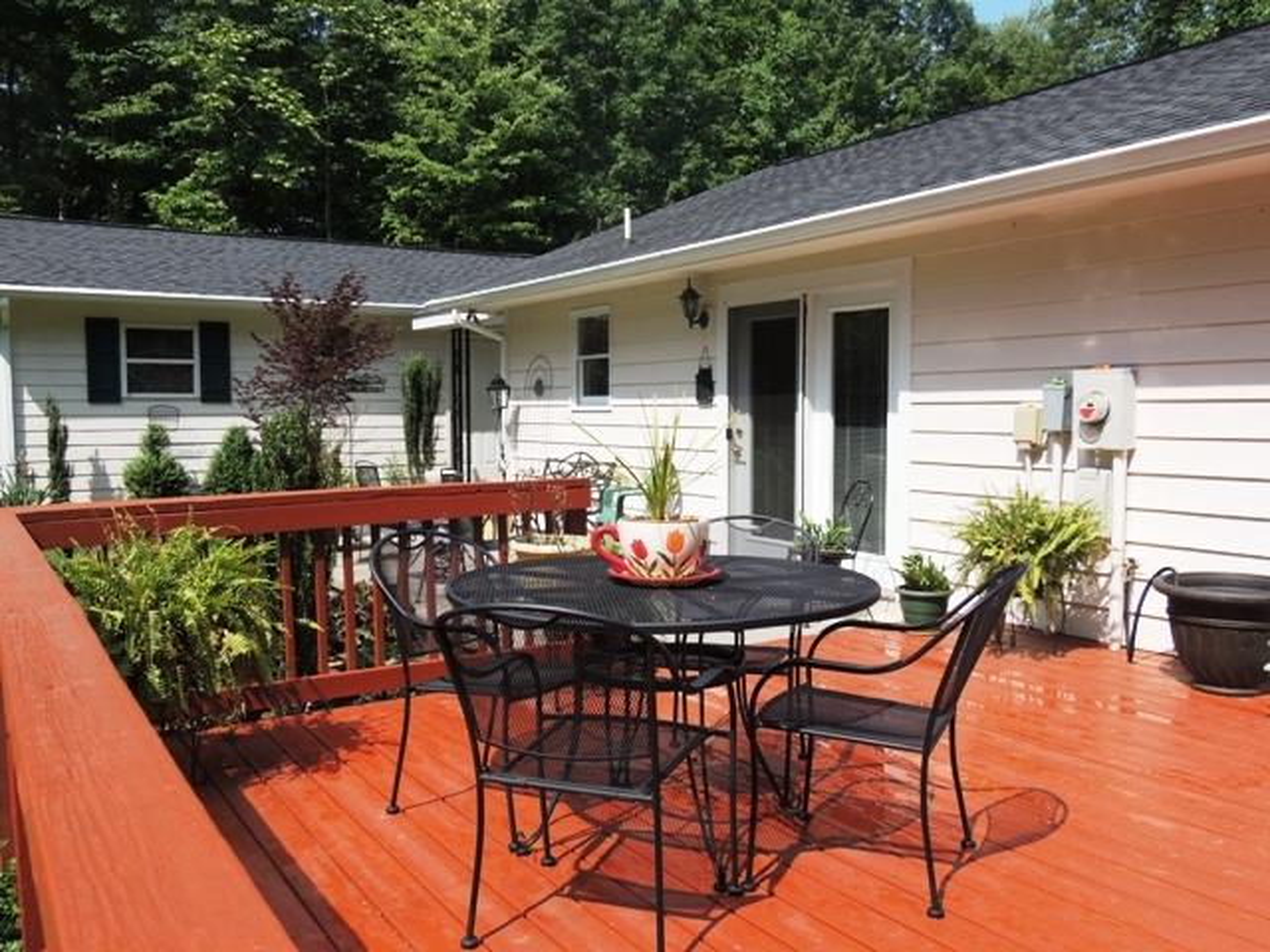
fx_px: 1101
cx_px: 635
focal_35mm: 30
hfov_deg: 60.0
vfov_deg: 46.8
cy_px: 476
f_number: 3.1
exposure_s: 1/1250
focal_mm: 5.3
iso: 100
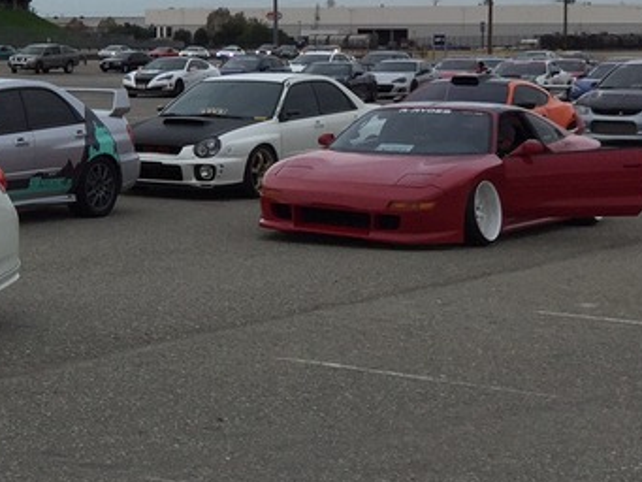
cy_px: 72
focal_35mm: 87
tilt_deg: +0.5
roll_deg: -0.2
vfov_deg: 16.8
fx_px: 1614
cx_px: -265
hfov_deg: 20.0
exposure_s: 1/706
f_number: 2.2
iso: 32
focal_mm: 4.15
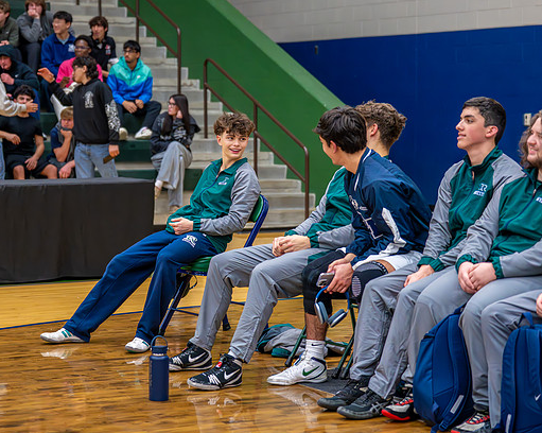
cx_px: 206
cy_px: 200
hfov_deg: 20.8
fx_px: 1475
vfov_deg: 16.7
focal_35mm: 92
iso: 4000
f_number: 2.8
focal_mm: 72
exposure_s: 1/640
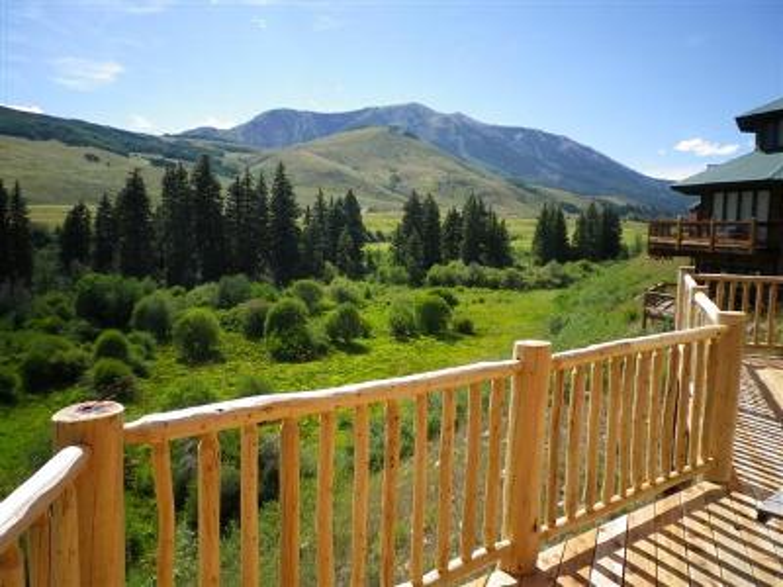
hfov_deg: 63.4
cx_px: 392
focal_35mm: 28
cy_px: 294
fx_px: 633
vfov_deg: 49.7
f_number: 3.5
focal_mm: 5.05
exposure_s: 1/500
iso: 80
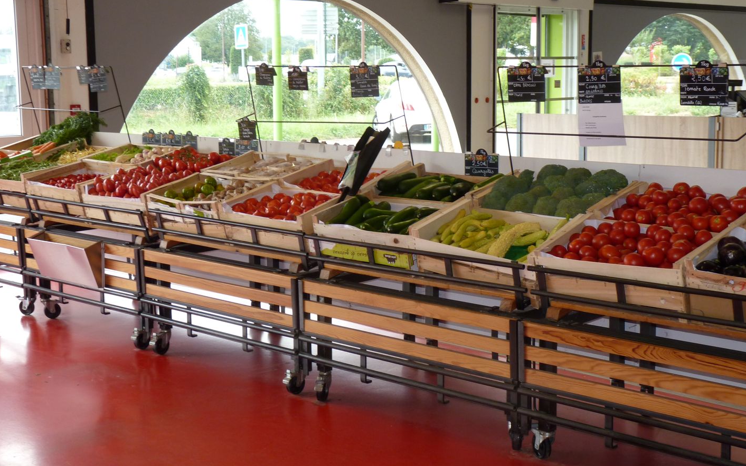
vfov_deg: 24.0
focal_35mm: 54
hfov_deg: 37.5
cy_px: 206
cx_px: 379
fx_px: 1098
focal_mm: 9
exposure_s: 1/60
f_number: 3.6
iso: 125
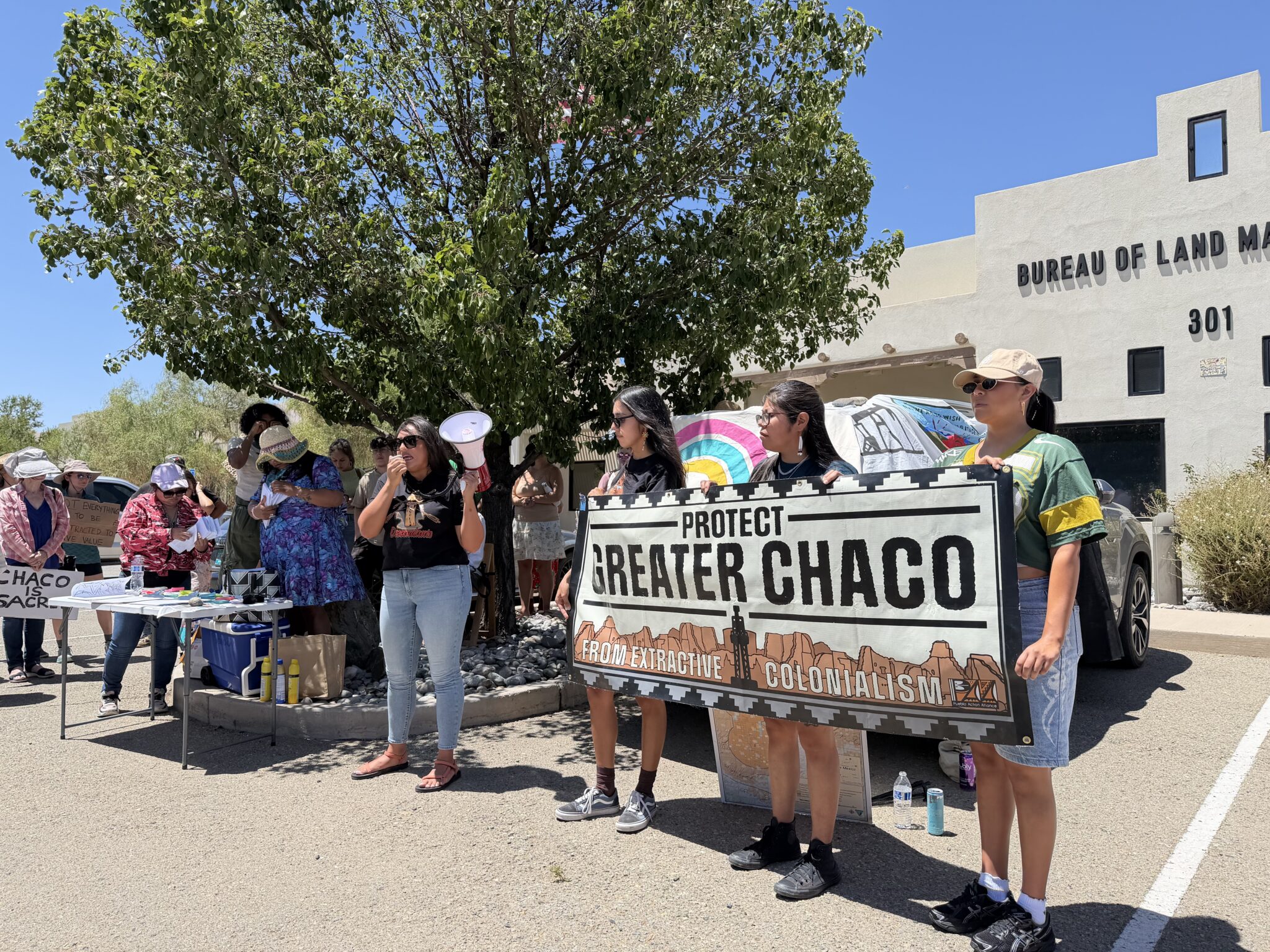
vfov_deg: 56.8
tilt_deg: +2.0
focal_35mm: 24
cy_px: 476
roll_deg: +0.1
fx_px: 881
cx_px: 635
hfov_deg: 71.6
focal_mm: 6.76
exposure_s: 1/3759
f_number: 1.78
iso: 80
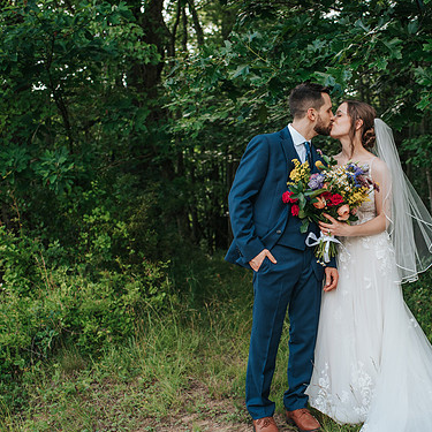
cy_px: 233
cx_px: 321
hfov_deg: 33.4
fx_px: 706
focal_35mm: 50
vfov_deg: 34.0
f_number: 3.2
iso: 360
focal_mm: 35
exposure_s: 1/800
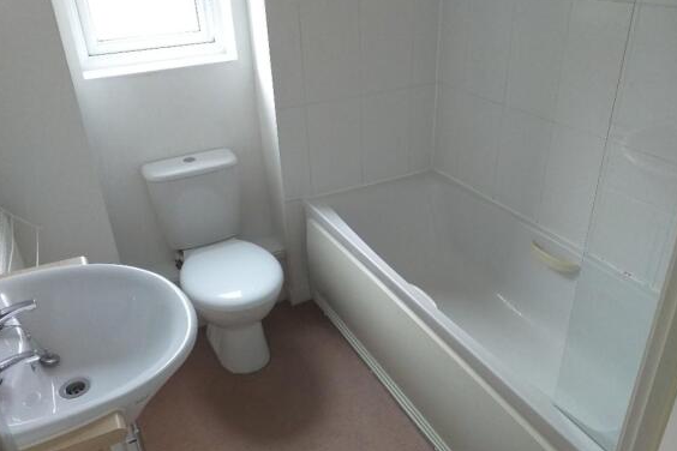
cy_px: 236
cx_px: 343
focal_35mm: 29
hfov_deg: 63.7
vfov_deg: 44.9
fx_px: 545
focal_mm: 3.6
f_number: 1.9
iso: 172
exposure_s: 1/50
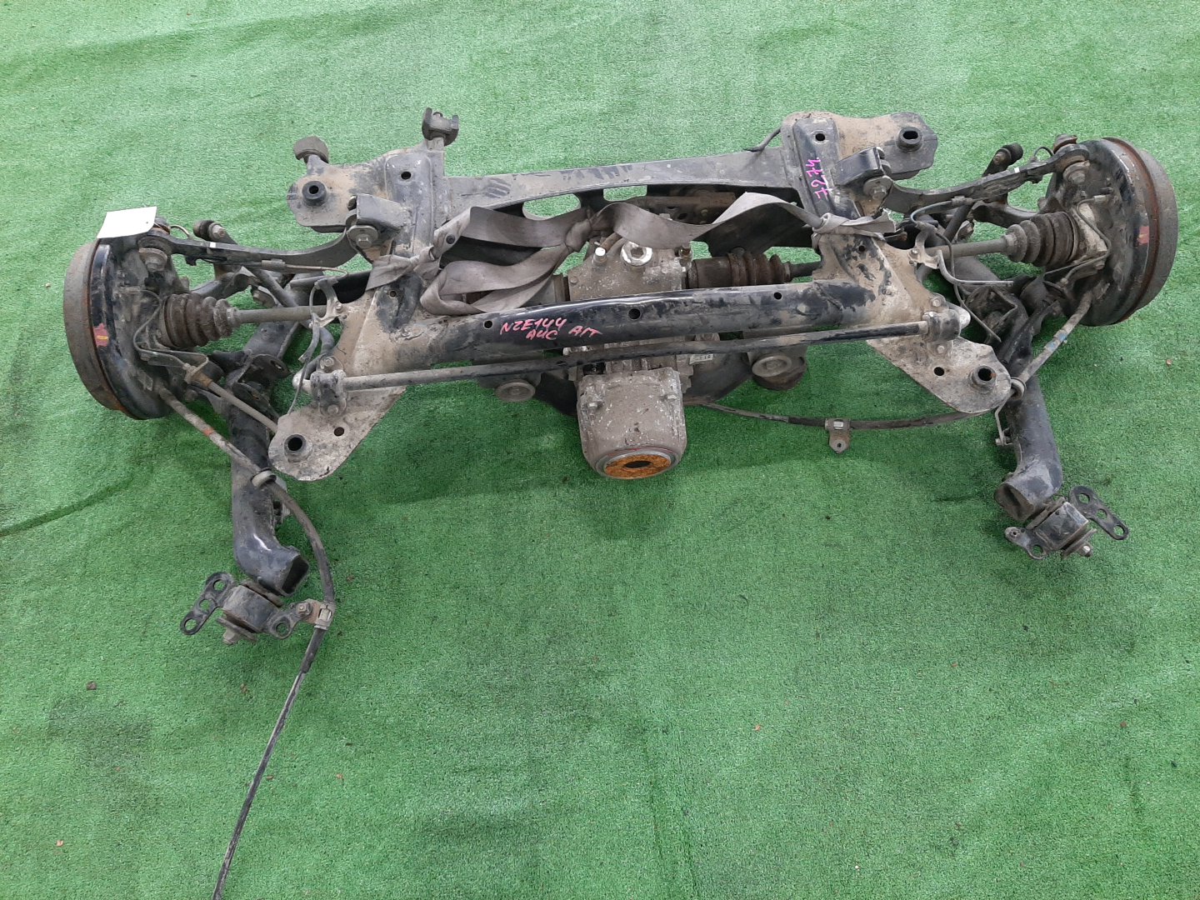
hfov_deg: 67.3
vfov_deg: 53.1
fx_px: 901
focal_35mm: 26
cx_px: 600
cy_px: 450
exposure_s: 1/33
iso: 169
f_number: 1.7
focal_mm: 3.93
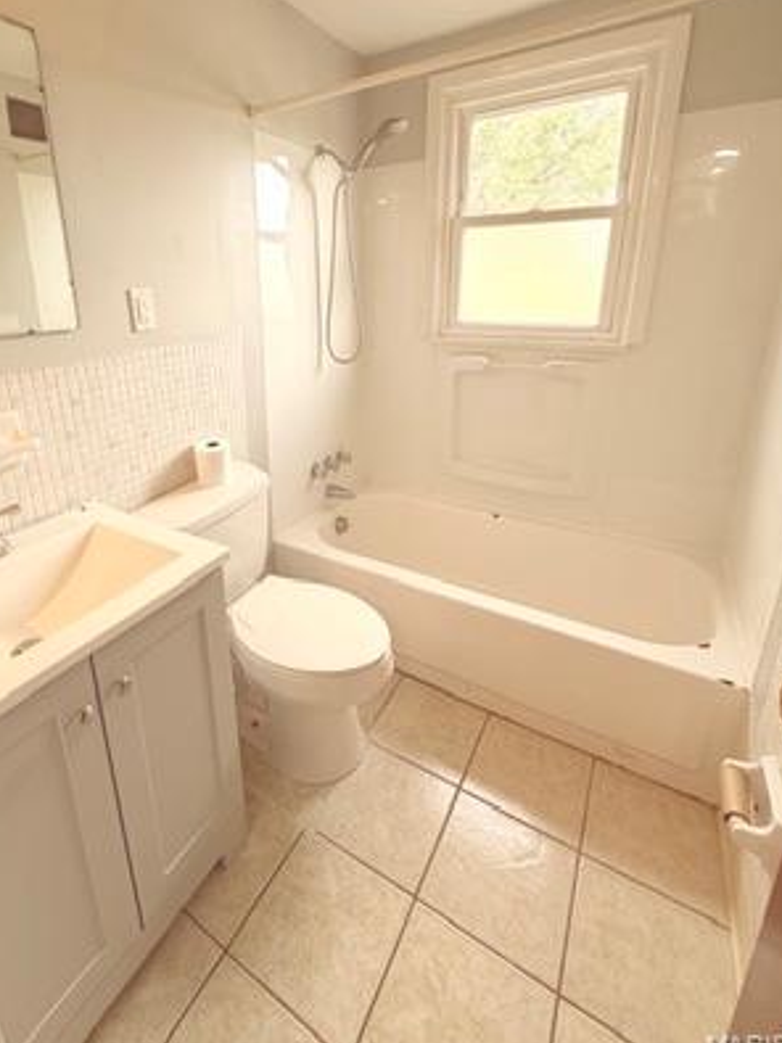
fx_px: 512
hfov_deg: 74.1
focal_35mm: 17
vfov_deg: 90.2
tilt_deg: -16.8
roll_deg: +0.8
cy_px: 430
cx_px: 325
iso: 200
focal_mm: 2.22
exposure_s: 1/120
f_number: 2.2
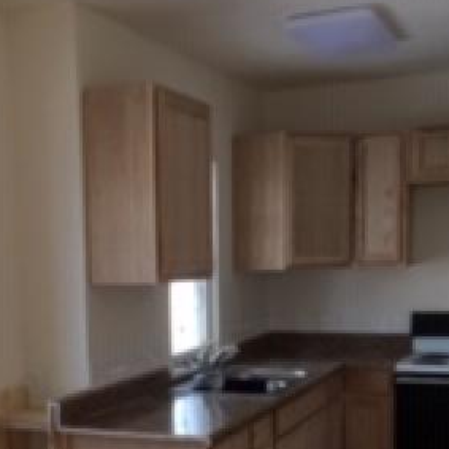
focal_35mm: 58
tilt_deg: -5.9
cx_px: 168
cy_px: 359
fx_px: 851
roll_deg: +1.0
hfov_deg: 29.4
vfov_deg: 28.9
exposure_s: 1/30
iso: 25
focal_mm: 4.15
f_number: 2.2
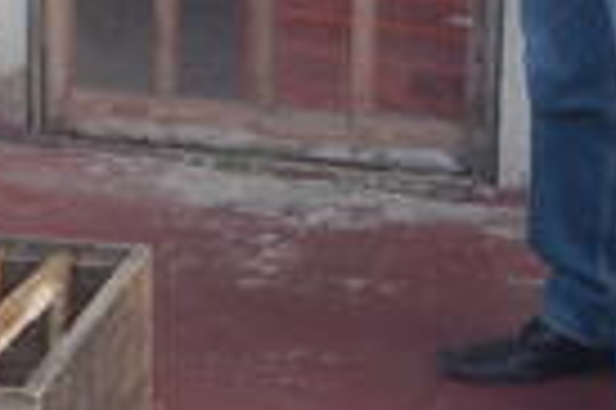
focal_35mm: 157
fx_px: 2683
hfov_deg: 13.0
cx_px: 49
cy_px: -158
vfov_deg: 8.6
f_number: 4
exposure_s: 1/100
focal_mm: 28
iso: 200
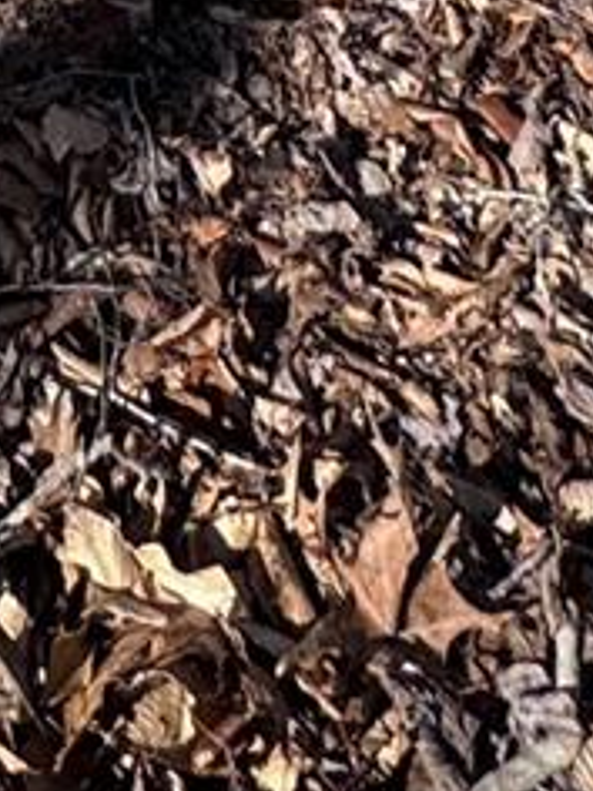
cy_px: -1478
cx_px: -348
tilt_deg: -12.0
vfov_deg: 12.1
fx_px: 2079
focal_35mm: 91
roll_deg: +1.3
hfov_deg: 14.9
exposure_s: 1/956
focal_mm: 2.22
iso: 50
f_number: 2.2
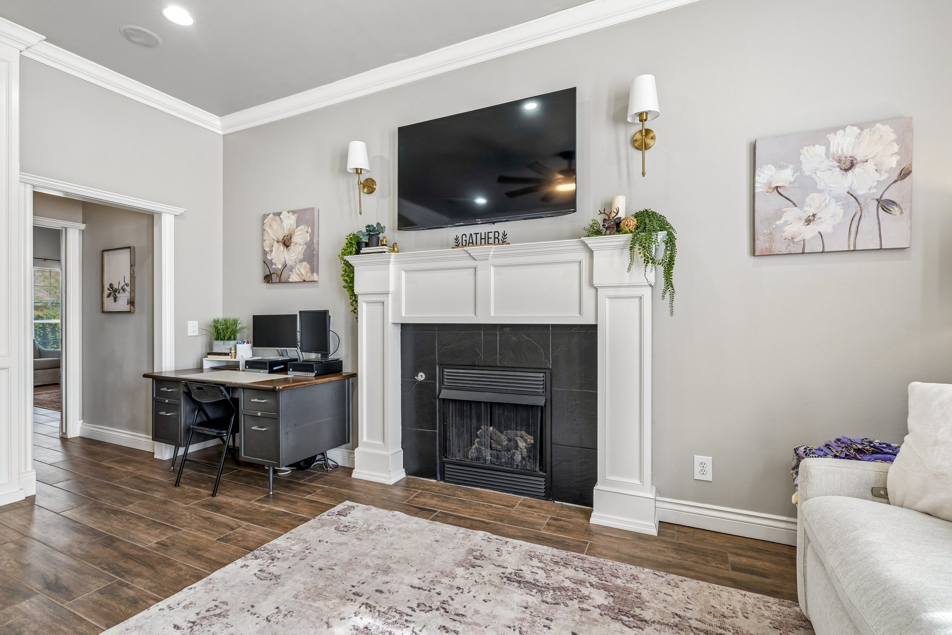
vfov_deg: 73.7
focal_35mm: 16
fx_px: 423
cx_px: 476
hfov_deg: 96.7
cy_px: 318
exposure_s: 1/13
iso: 200
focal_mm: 16
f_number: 8
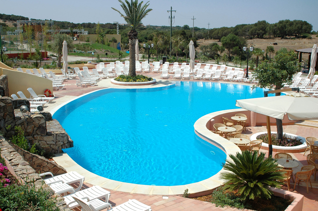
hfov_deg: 53.2
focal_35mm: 36
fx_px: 318
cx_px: 159
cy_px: 106
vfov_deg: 36.8
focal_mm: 24
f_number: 11
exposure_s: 1/350
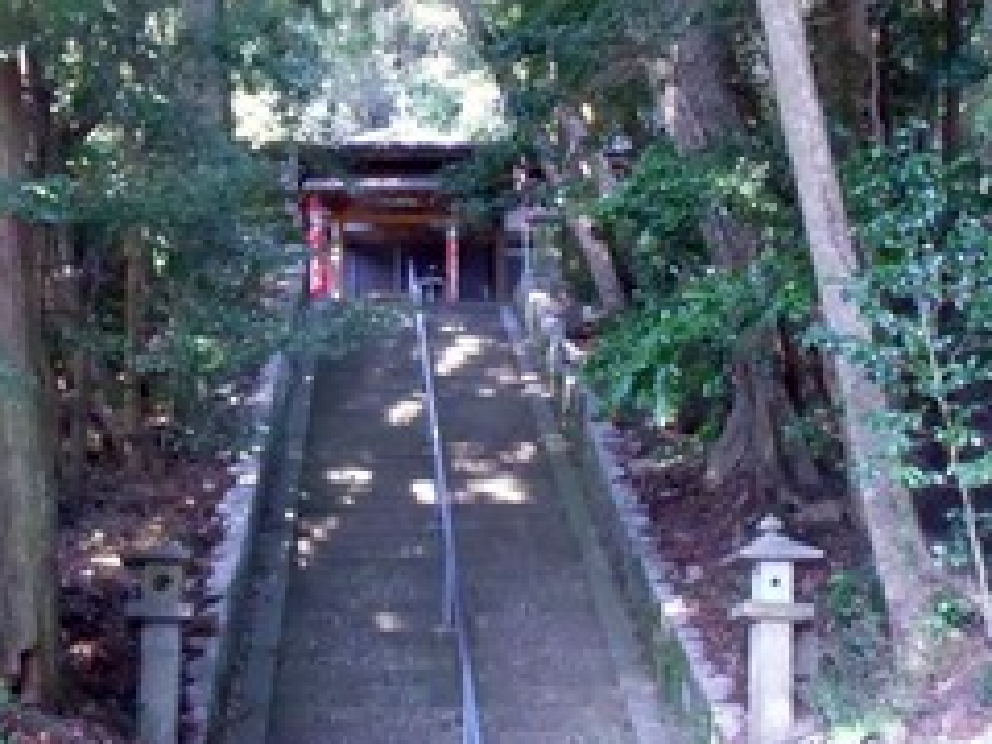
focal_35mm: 55
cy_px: 463
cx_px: 513
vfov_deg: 26.5
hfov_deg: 34.9
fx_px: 1576
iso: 800
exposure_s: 1/80
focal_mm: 5.93
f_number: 3.7
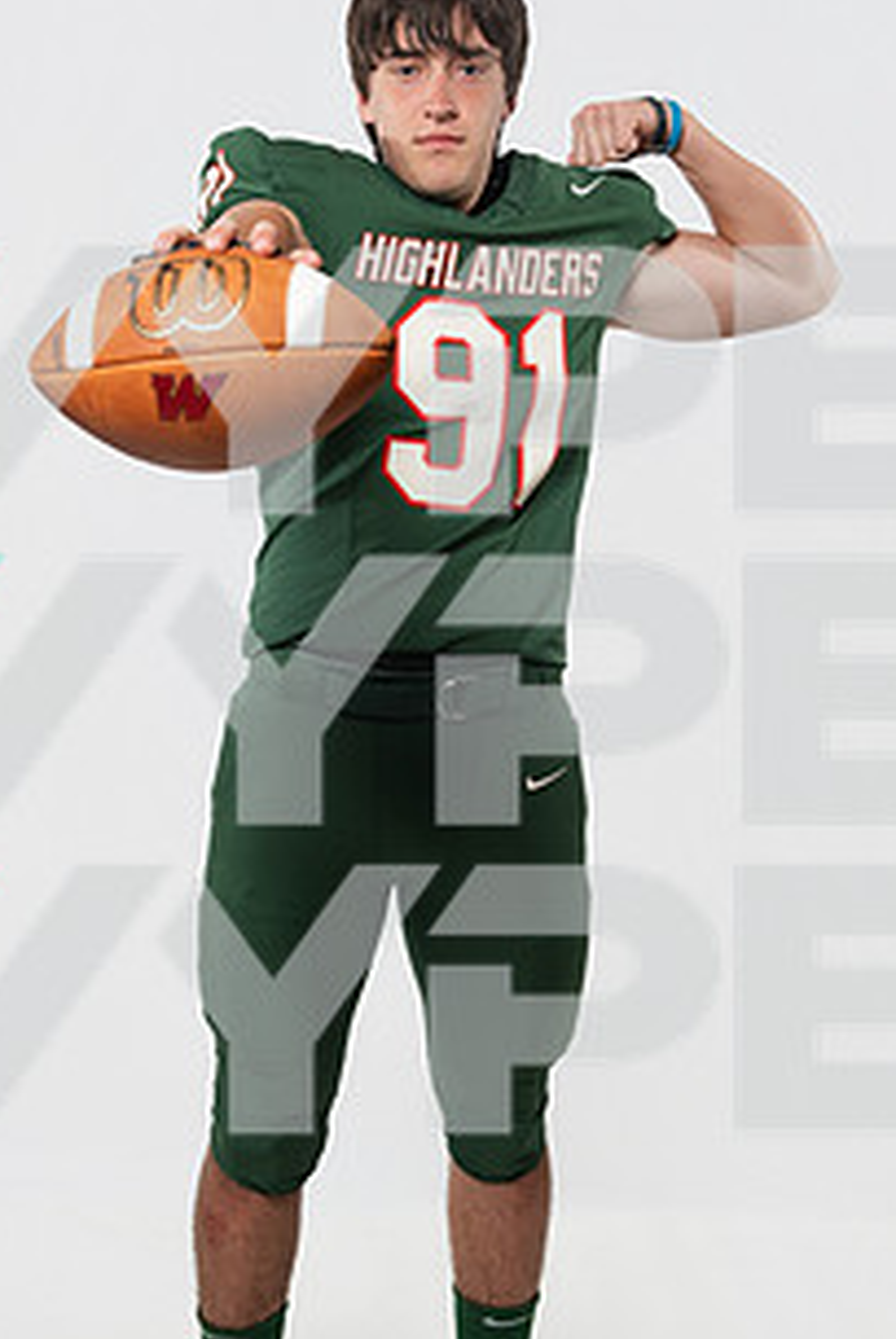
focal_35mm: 56
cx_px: 387
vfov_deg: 35.6
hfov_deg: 24.2
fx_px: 2086
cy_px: 694
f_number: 8
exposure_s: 1/160
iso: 500
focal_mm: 38
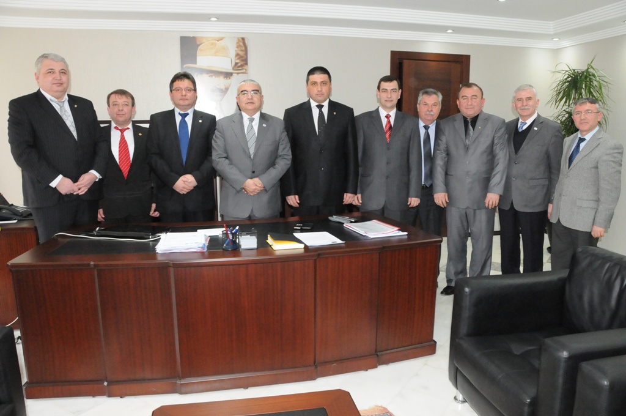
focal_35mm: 27
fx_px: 469
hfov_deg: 67.4
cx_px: 313
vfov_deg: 47.8
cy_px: 208
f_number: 7.1
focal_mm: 18
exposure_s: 1/60
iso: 3200
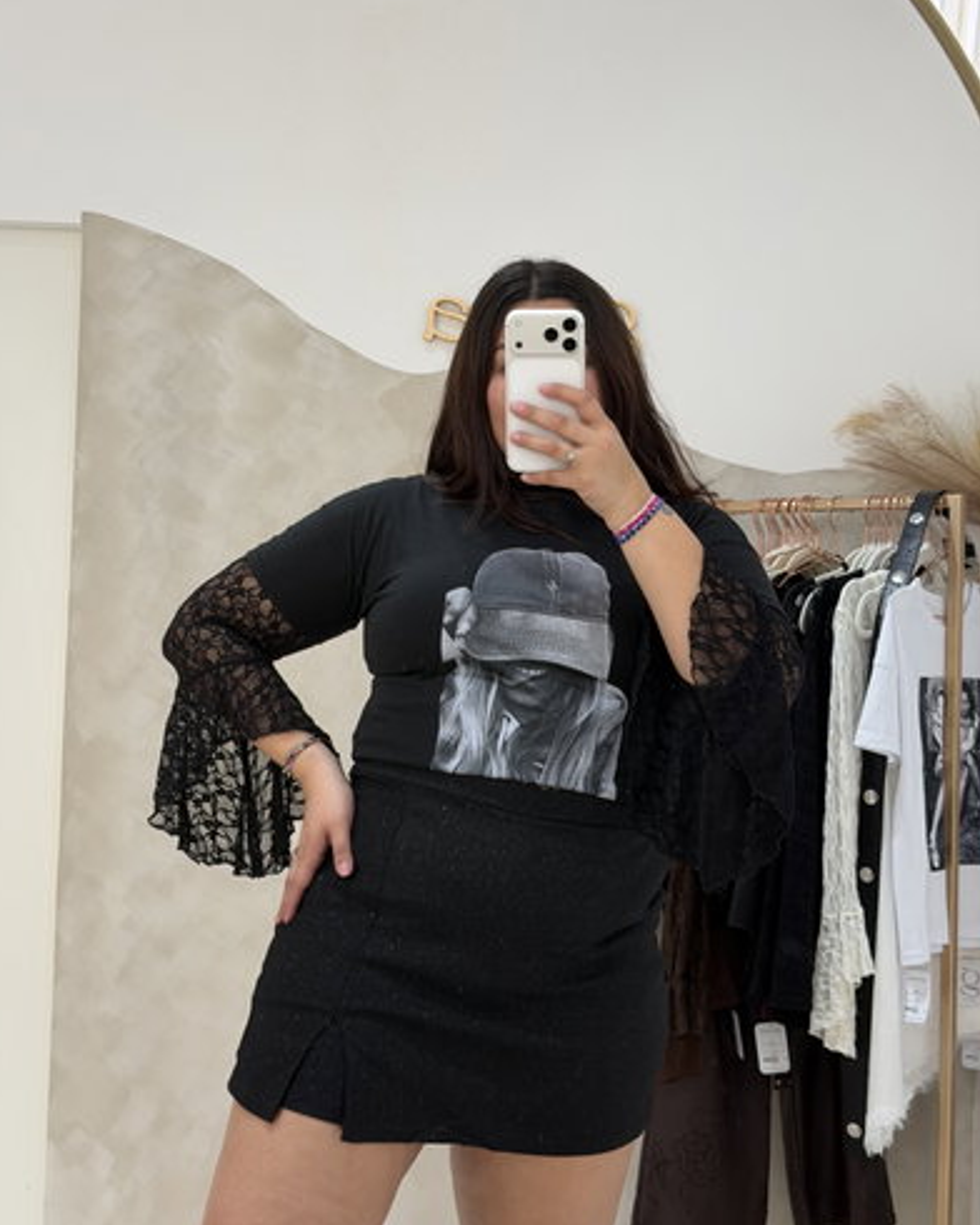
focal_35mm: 51
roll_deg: -1.4
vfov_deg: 36.7
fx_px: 1849
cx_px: 482
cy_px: 596
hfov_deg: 29.7
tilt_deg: -17.1
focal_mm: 6.76
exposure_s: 1/50
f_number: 1.78
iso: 50
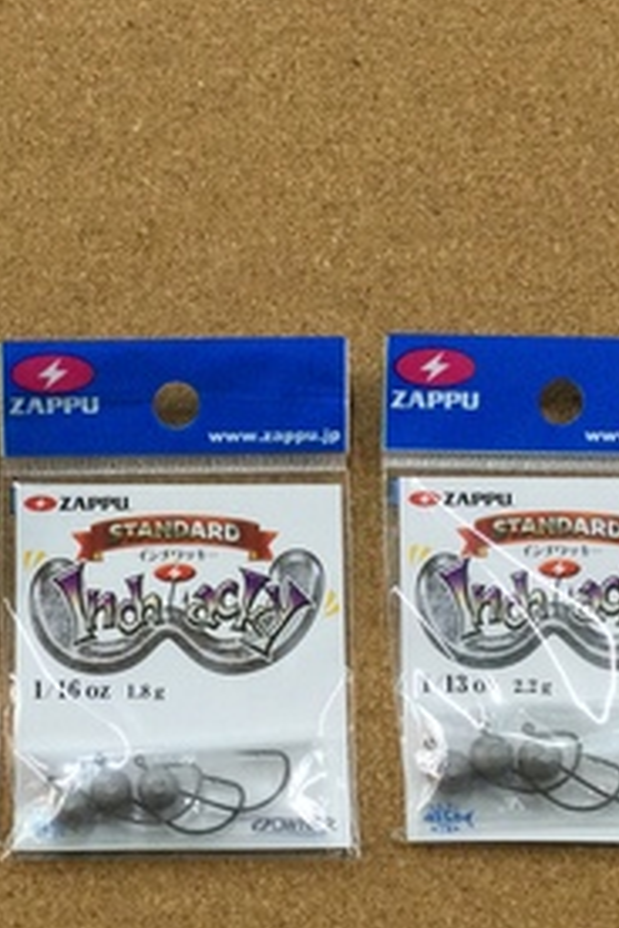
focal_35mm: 70
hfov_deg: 19.4
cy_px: 555
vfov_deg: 28.8
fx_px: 1805
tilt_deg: -78.2
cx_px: 185
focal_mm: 3.3
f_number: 2.4
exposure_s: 1/30
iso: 32
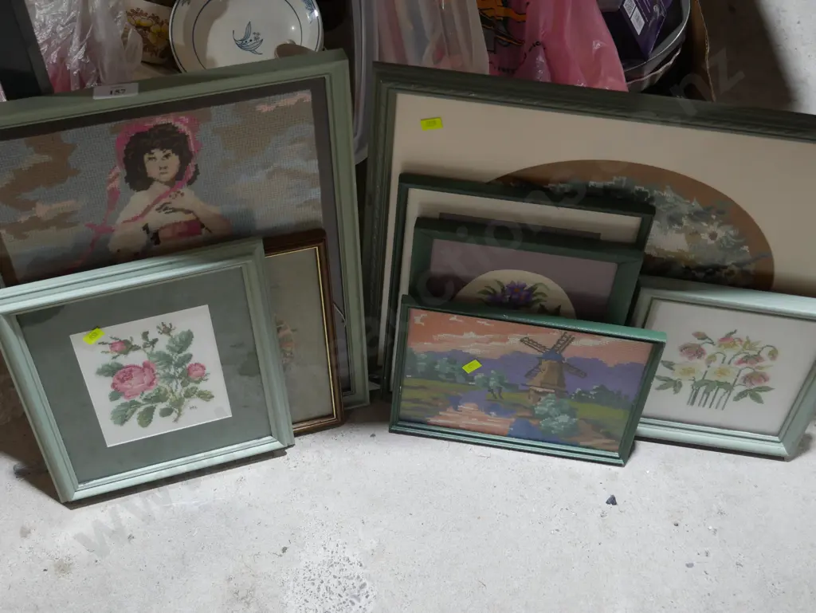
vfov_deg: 32.9
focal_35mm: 44
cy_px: 306
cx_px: 408
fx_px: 1038
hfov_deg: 42.9
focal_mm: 22
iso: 500
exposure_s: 1/60
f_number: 4.7
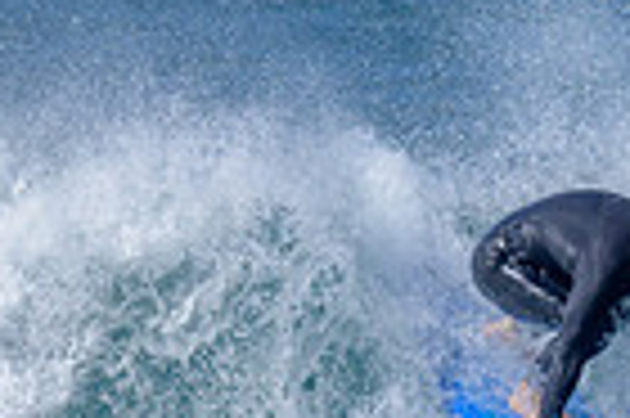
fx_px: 73798
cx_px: 1229
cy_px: 626
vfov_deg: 0.3
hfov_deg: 0.5
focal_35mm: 4222
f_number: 6.3
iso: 360
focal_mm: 800
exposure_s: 1/2000
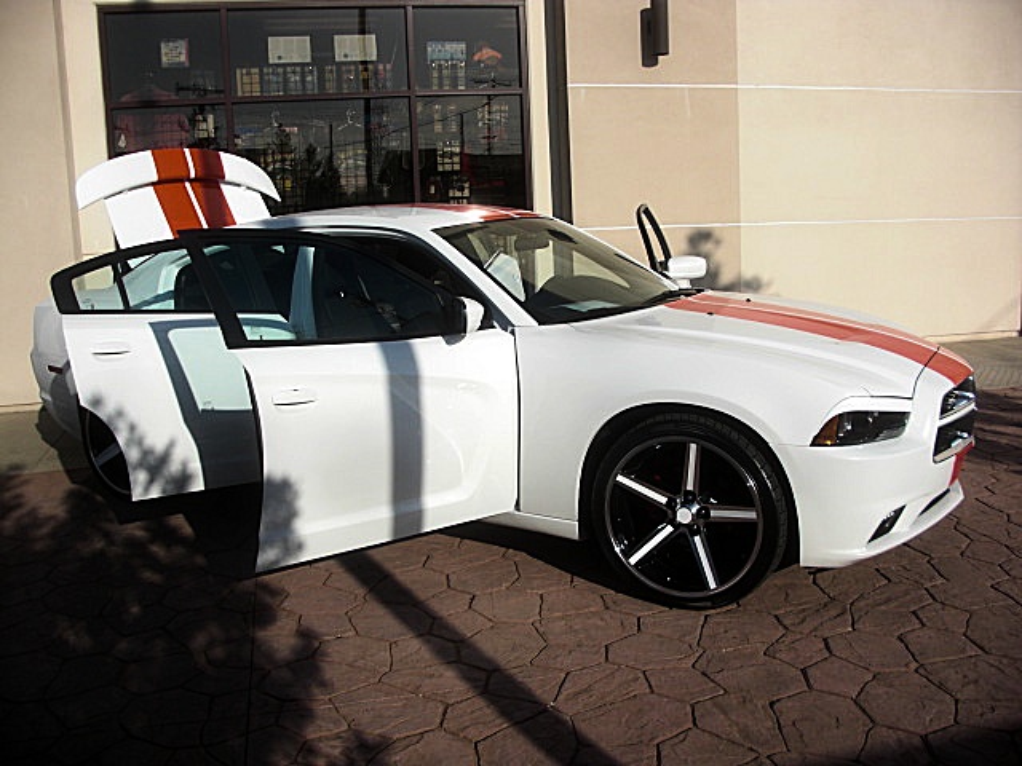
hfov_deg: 51.4
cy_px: 383
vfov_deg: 39.7
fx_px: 1063
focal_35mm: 36
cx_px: 511
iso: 50
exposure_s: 1/200
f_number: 7.9
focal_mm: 6.3
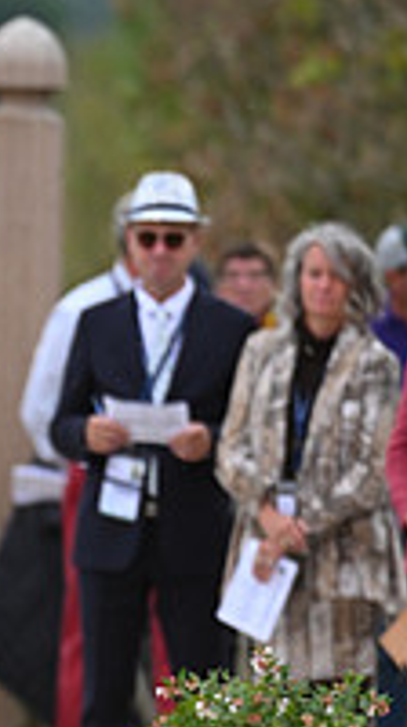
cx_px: -567
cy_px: 493
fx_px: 23428
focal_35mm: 1217
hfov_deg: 1.0
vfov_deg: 1.8
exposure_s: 1/1600
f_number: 5.6
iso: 500
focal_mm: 400
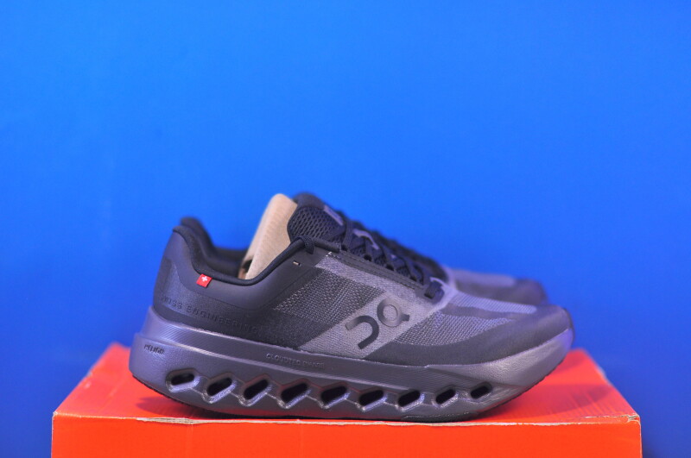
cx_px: 346
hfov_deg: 27.0
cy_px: 229
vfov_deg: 18.1
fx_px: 1438
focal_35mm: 75
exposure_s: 1/320
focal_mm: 50
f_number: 2.2
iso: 250
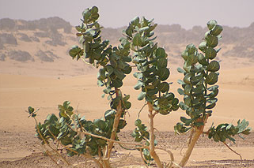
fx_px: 3114
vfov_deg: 3.1
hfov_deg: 4.7
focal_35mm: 442
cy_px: 105
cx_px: 174
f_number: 5.6
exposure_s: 1/800
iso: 100
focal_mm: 210
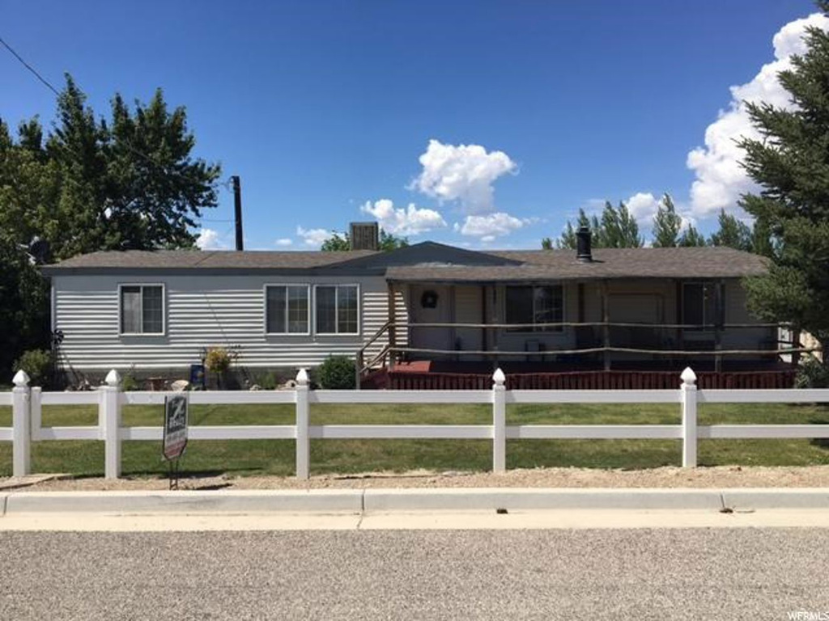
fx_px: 695
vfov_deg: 48.2
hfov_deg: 61.7
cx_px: 414
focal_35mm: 29
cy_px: 310
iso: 25
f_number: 2.2
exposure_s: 1/2198
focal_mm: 4.15
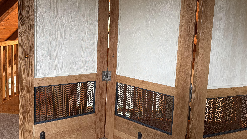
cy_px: 46
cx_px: 127
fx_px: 177
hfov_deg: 69.9
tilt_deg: -4.8
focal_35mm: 27
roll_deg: -3.0
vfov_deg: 42.3
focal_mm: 6.76
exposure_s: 1/60
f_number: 1.78
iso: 400
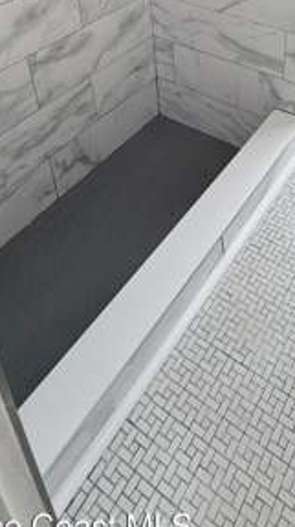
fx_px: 474
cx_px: 258
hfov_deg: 33.0
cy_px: -7
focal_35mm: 34
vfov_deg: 47.5
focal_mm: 2.22
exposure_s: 1/120
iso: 80
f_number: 2.2
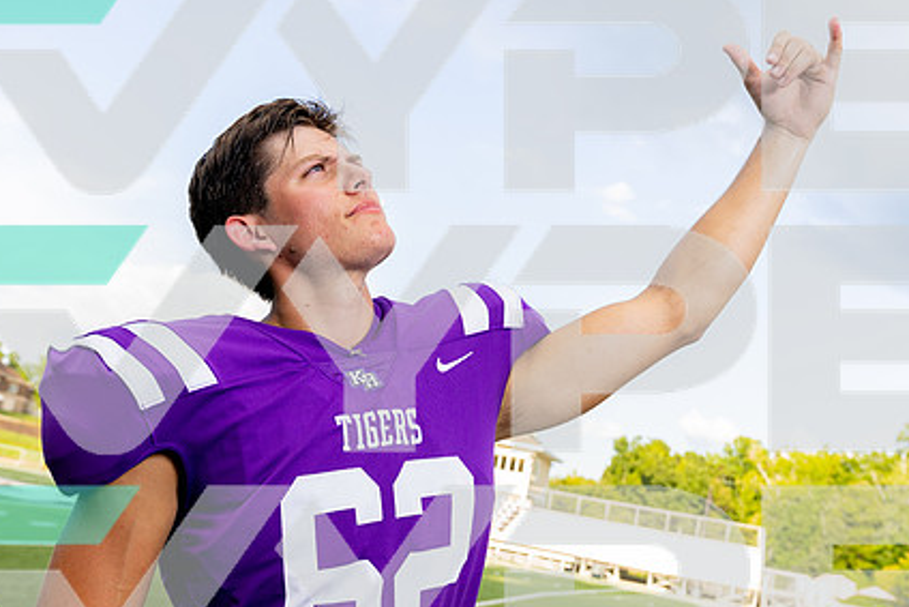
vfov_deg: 32.6
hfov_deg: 47.4
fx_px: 1036
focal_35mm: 41
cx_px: 470
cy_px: 340
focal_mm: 30
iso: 200
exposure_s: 1/200
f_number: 5.6
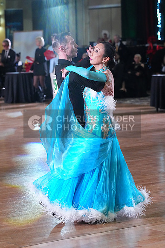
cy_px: 124
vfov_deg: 15.2
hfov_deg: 10.2
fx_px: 927
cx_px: 82
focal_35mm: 135
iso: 10000
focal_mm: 135
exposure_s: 1/400
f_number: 6.3
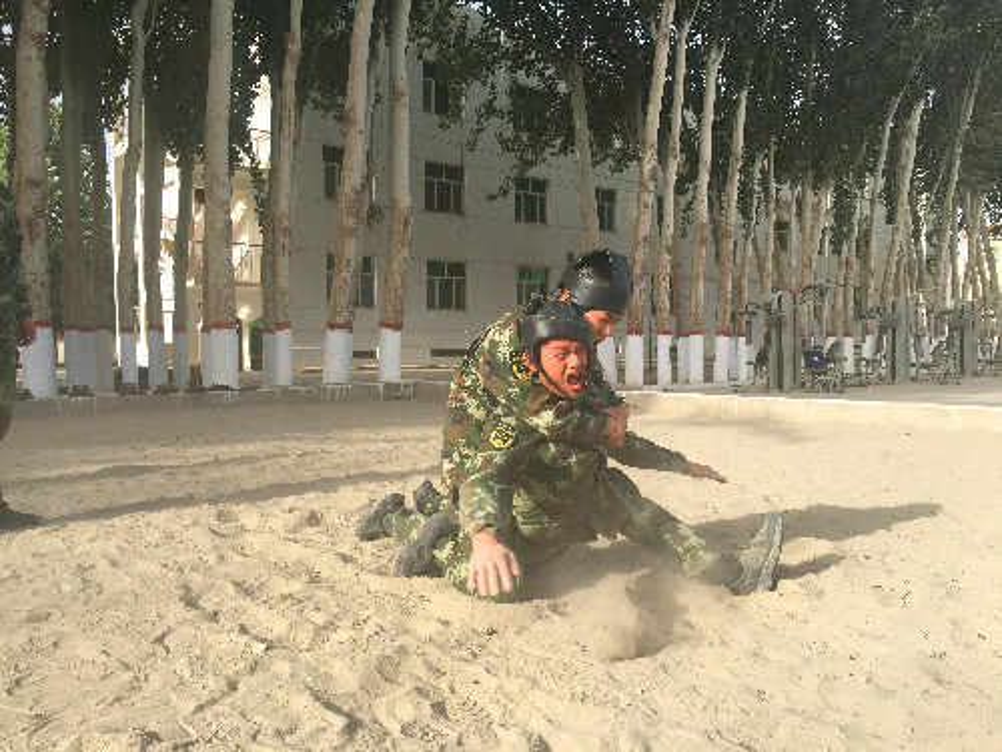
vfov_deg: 48.2
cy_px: 376
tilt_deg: -2.3
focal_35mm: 29
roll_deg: +1.2
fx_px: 839
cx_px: 501
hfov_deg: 61.7
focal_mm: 4.15
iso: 25
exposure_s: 1/561
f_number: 2.2
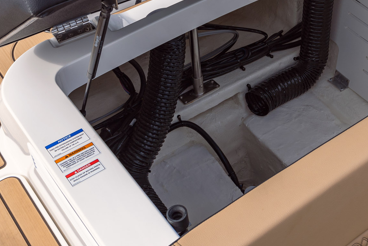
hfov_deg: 33.1
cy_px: 79
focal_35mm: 59
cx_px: 285
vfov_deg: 22.9
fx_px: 603
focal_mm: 27
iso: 200
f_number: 7.1
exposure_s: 1/320
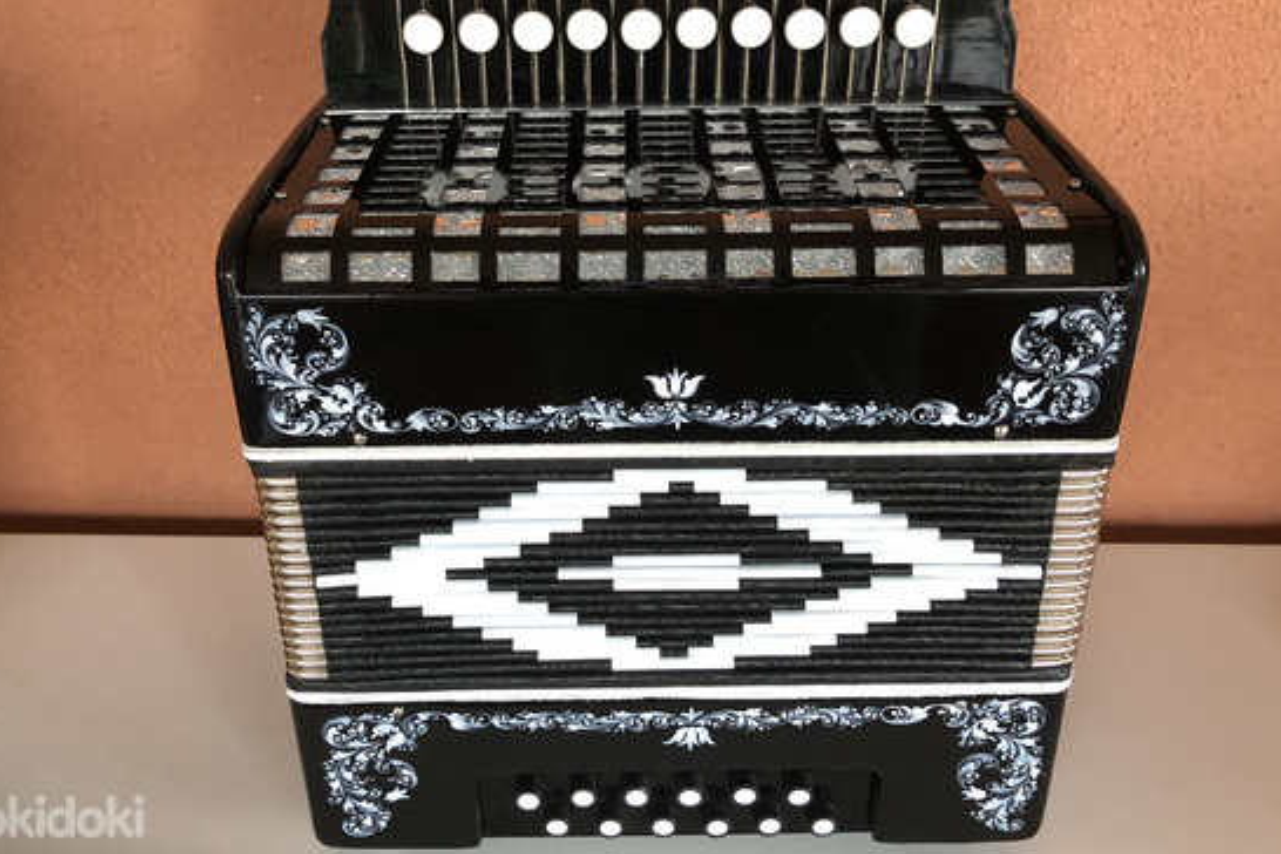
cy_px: 371
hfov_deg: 58.7
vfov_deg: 41.0
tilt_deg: -26.6
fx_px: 1139
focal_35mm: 32
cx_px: 615
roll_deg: -0.1
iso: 100
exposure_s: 1/15
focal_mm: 3.99
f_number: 1.8
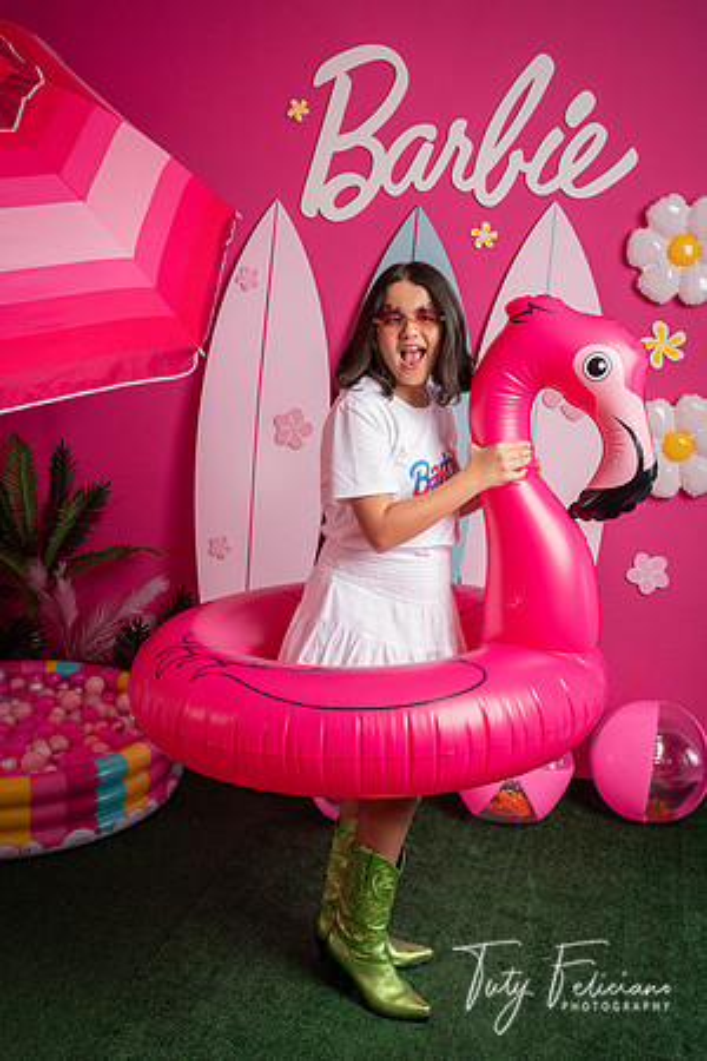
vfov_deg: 51.9
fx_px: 1090
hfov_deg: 35.9
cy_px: 530
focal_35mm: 37
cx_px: 354
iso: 250
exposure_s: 1/100
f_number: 7.1
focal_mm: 37
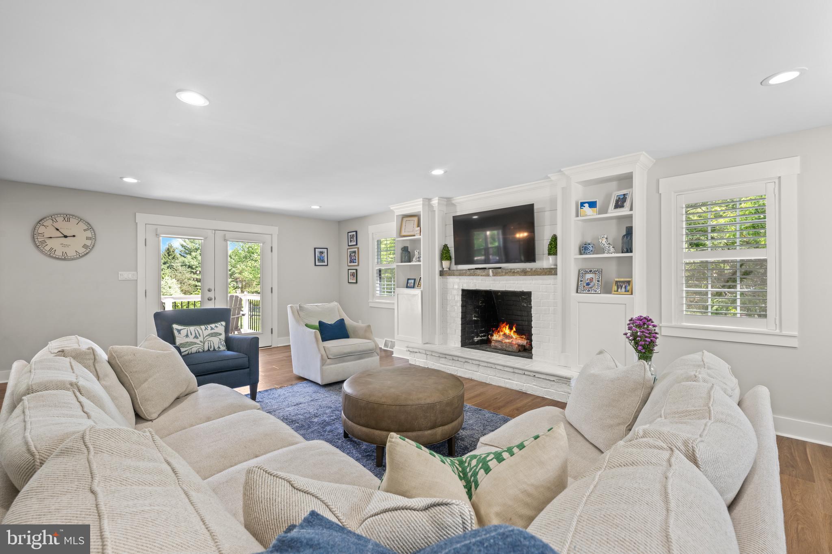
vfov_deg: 75.5
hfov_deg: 98.5
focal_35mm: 16
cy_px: 277
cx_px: 416
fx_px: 358
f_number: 9
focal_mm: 15.5
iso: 320
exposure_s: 1/5
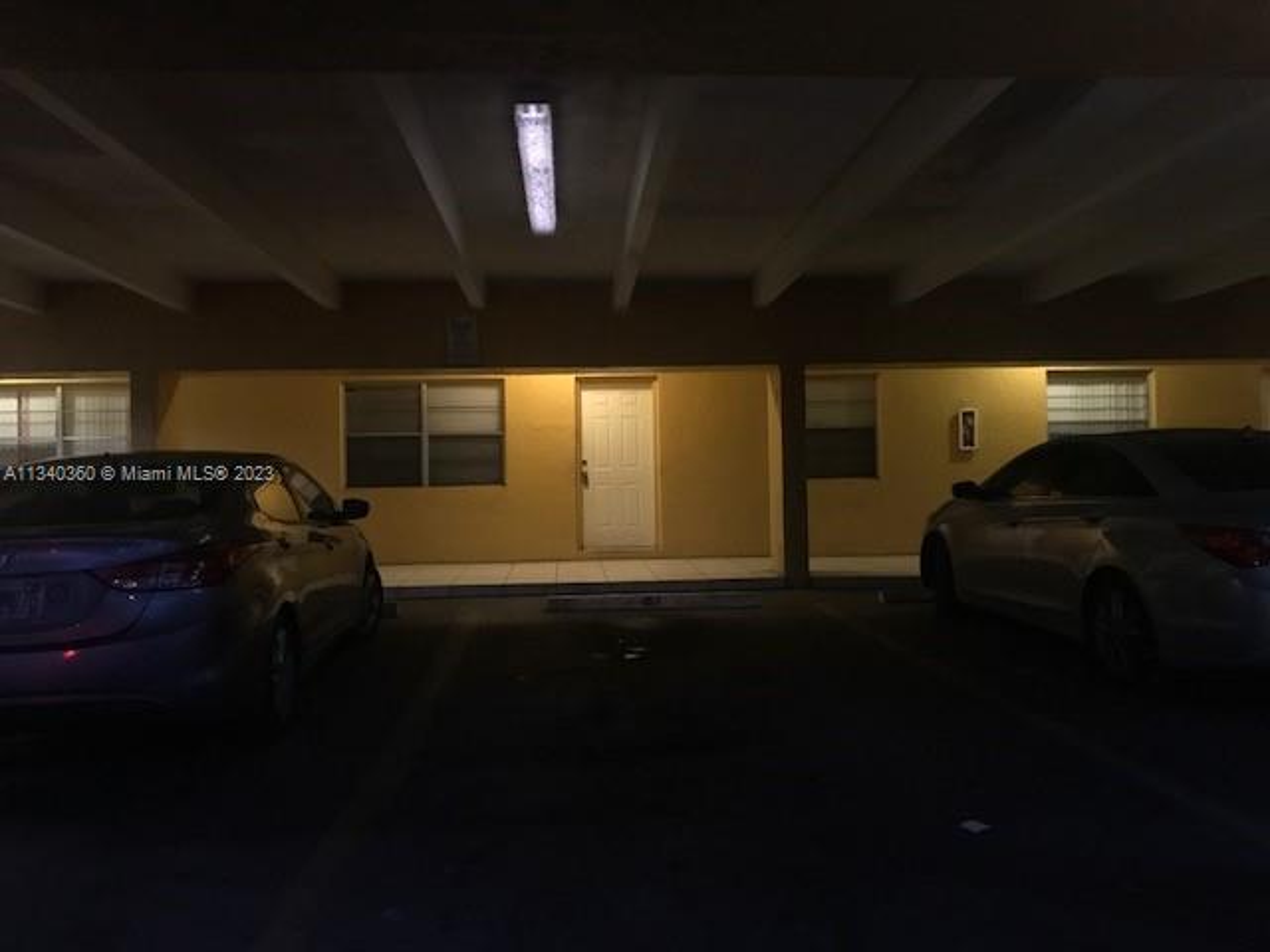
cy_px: 476
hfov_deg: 63.4
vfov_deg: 49.7
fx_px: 1027
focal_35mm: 28
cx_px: 635
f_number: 1.8
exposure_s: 1/5
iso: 100
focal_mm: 3.99
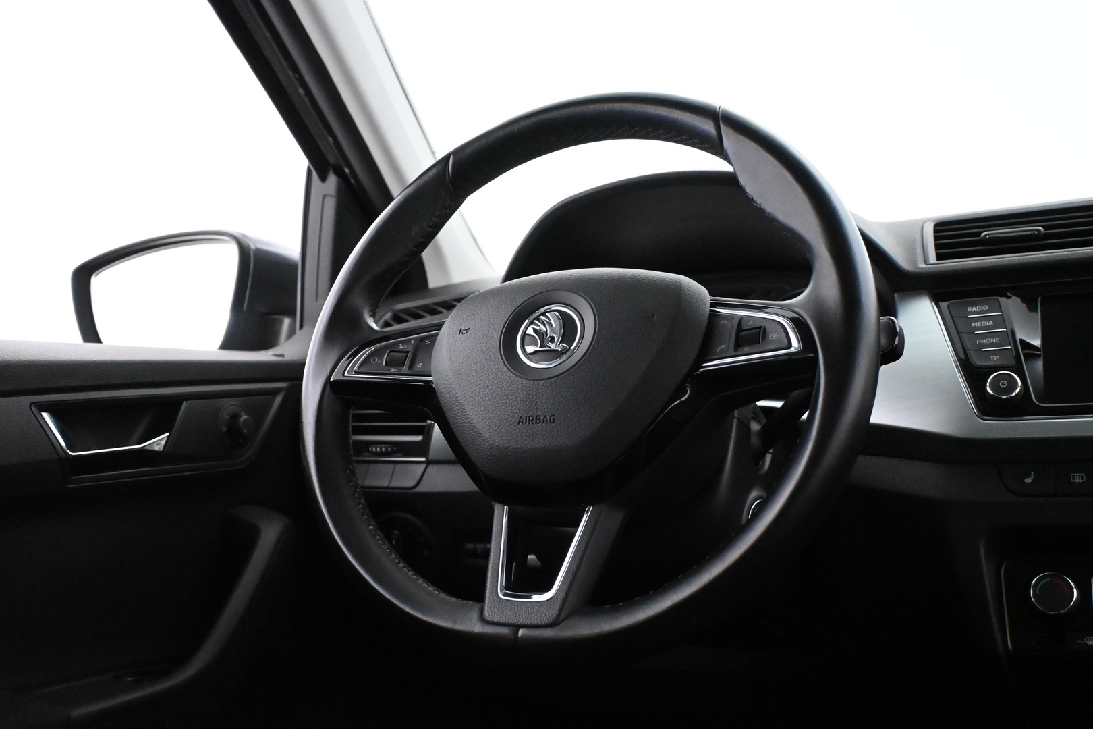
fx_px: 1116
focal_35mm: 37
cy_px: 364
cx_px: 546
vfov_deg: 36.2
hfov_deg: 52.2
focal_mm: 24.5
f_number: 4.2
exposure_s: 1/60
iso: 8000
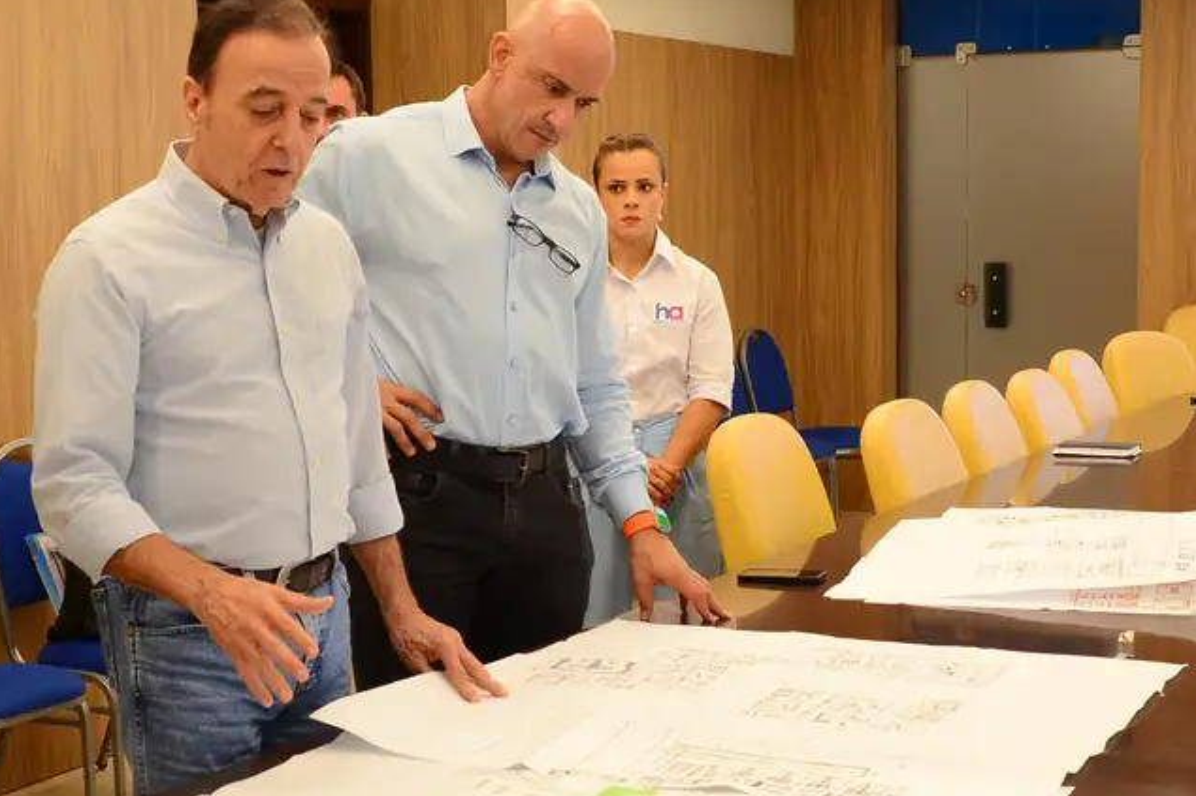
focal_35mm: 66
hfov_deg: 30.5
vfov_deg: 20.5
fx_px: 2192
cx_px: 556
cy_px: 524
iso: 1000
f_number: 5.6
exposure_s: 1/125
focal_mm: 20
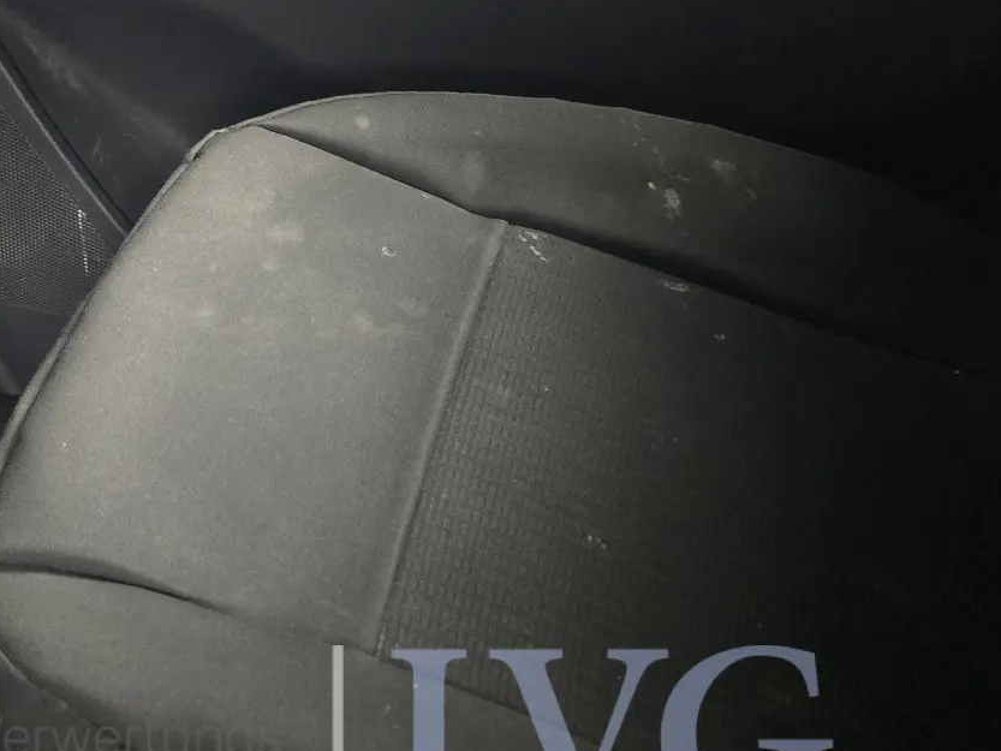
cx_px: 142
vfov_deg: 26.9
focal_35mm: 53
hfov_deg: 34.6
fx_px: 1533
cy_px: 132
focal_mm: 6.3
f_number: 1.7
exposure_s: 1/100
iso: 1600
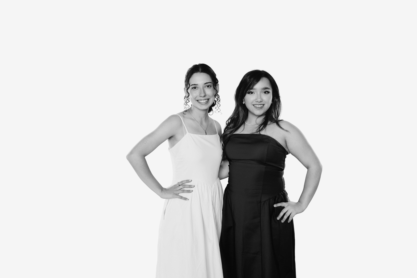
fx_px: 324
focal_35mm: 28
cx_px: 208
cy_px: 139
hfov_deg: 65.5
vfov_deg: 46.4
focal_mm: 28
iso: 320
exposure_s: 1/160
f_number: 8
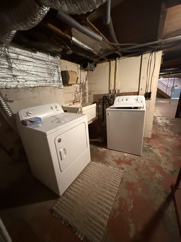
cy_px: 121
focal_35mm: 14
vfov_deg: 102.1
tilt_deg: -16.9
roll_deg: +3.9
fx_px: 98
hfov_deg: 85.7
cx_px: 90
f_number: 2.2
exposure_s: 1/40
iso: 1250
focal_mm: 2.22
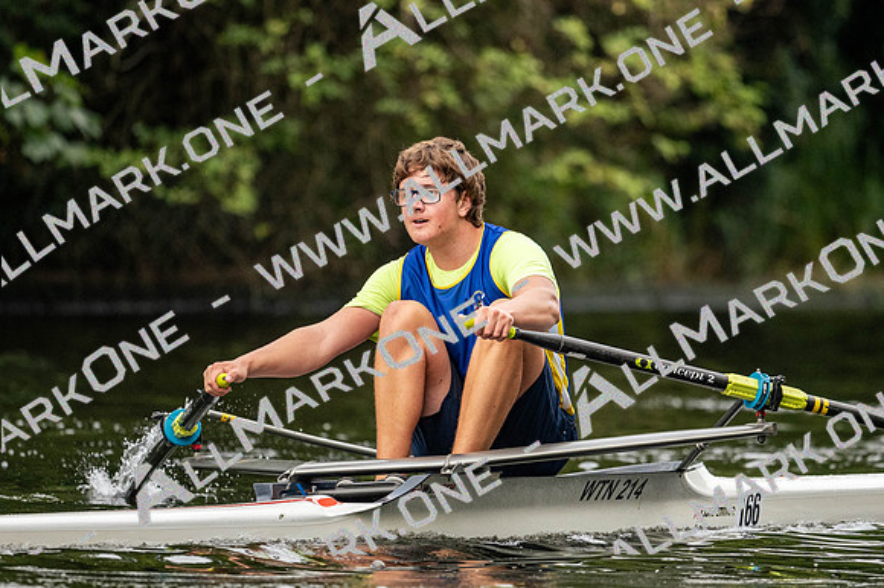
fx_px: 14724
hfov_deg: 3.4
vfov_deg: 2.3
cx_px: 442
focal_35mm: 600
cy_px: 294
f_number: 4.5
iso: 1250
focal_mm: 400
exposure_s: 1/2500
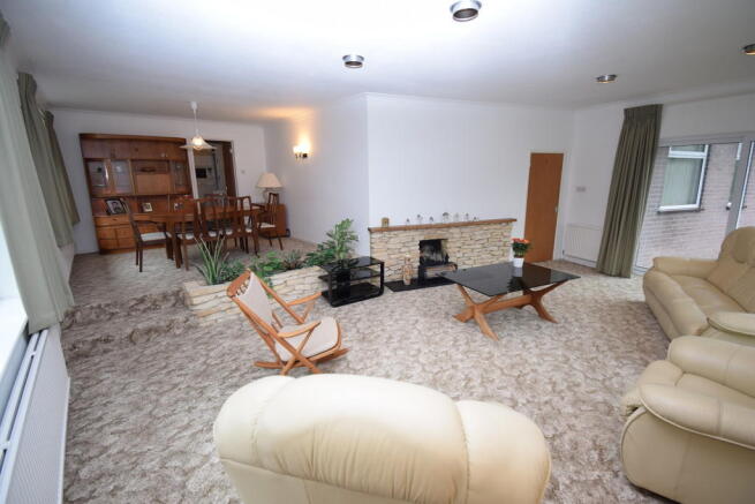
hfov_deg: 100.4
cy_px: 252
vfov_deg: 77.4
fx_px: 315
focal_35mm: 15
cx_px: 378
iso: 400
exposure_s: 1/60
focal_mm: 10
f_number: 4.5
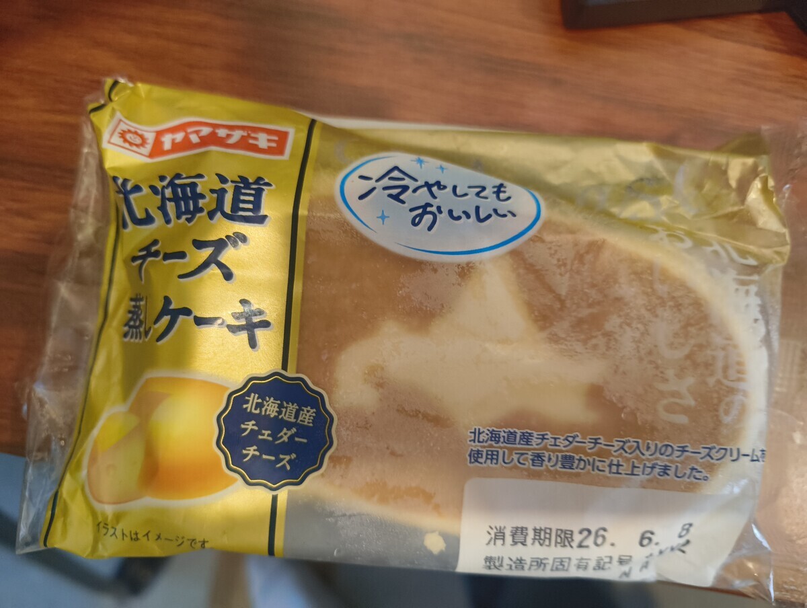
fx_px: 560
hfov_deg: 71.5
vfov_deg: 57.0
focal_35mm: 24
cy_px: 304
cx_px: 404
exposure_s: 1/33.3
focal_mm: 5.56
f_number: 1.87
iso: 2253
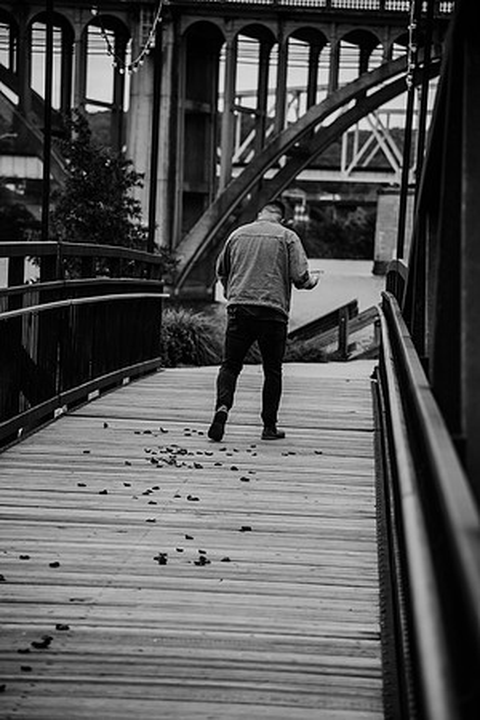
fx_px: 2400
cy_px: 360
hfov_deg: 11.4
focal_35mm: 120
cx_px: 240
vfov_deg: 17.1
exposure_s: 1/800
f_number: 4
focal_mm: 120
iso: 320
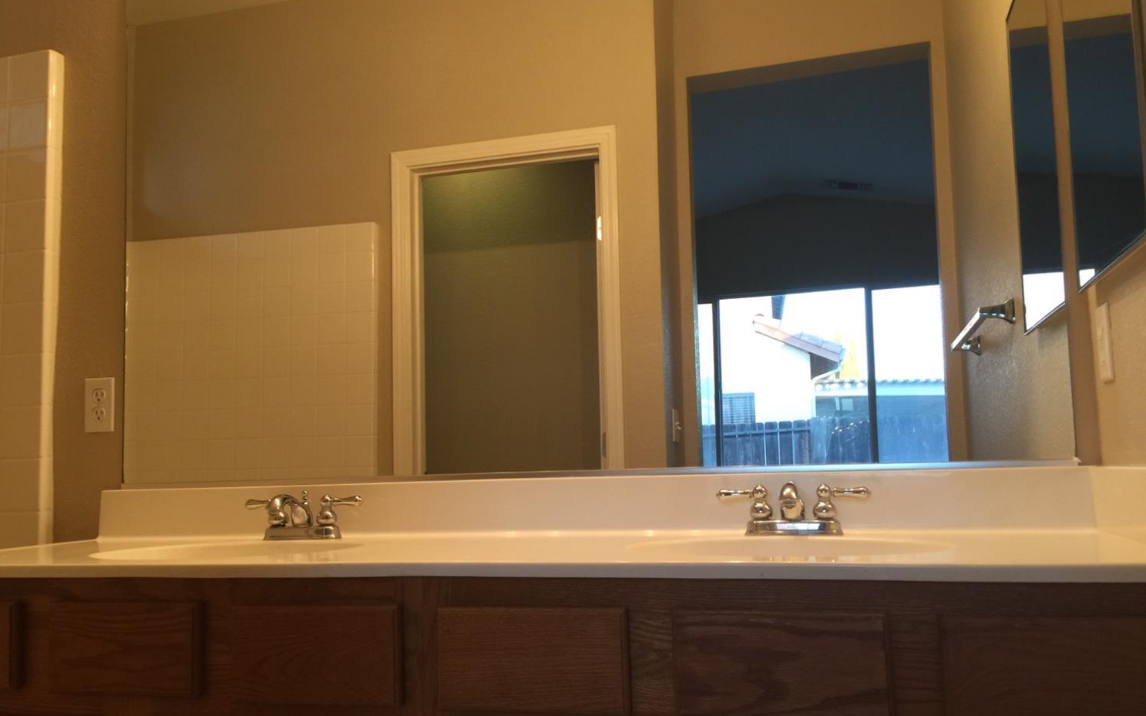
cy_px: 401
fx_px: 968
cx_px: 570
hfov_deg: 61.2
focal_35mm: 31
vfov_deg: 40.5
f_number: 2.2
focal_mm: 4.15
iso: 40
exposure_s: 1/15
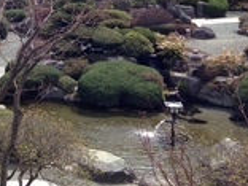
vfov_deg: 13.2
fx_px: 759
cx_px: -38
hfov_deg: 17.8
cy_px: -91
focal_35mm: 106
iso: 50
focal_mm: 4.13
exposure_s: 1/763
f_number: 2.4
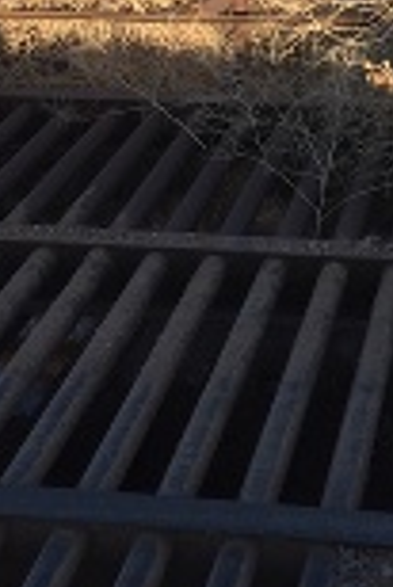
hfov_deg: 14.6
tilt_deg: -10.4
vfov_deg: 20.8
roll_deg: -0.3
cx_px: 248
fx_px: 1536
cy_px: -27
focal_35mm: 94
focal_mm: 4.15
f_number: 2.2
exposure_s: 1/1276
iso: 32
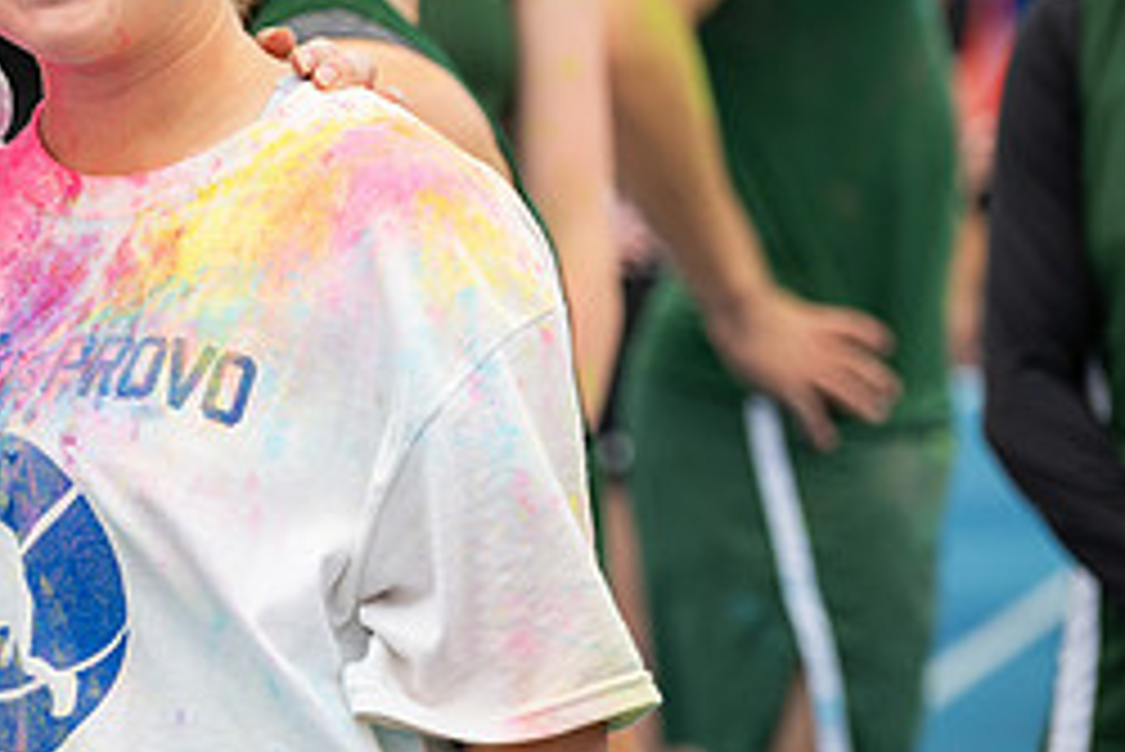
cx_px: 32
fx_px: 7410
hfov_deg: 8.6
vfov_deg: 5.8
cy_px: 124
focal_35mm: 237
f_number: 2.8
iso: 125
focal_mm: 102
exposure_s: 1/640
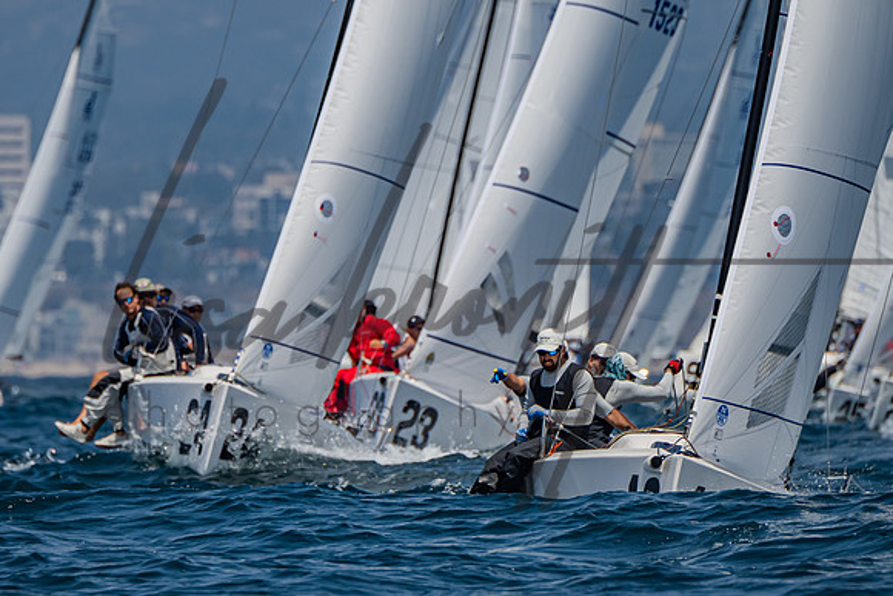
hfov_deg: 2.8
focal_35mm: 732
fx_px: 18151
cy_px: 320
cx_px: 372
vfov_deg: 1.9
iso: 400
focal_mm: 400
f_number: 6.3
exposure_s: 1/2500
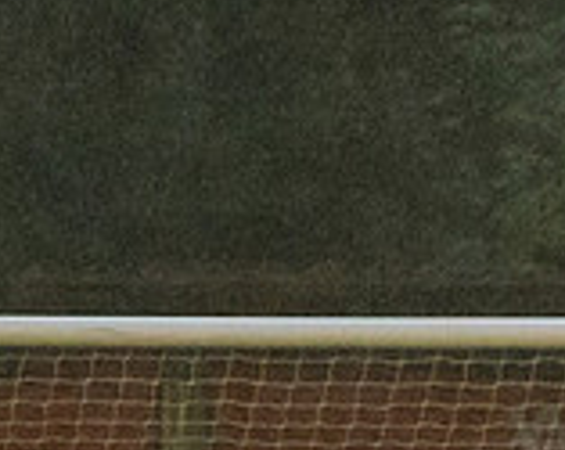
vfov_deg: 0.8
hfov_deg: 1.0
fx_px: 30928
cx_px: 584
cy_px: 515
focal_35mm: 1853
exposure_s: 1/1000
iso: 5000
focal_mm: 200
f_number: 2.8
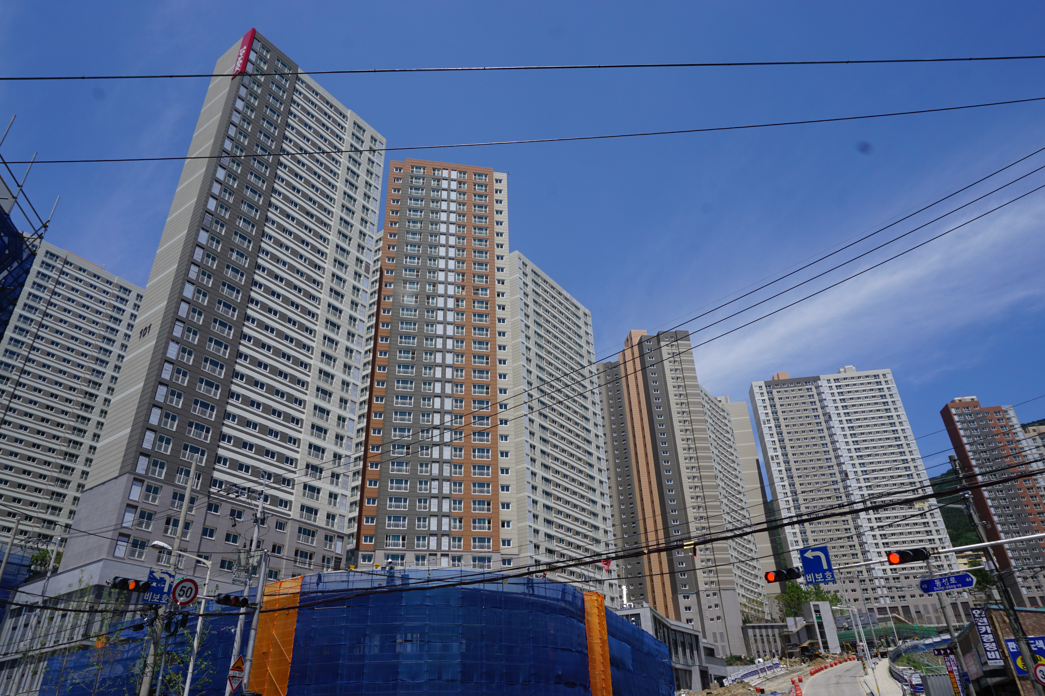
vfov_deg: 53.1
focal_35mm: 24
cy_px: 348
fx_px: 697
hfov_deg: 73.7
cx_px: 522
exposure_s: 1/200
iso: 100
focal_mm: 16
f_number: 11
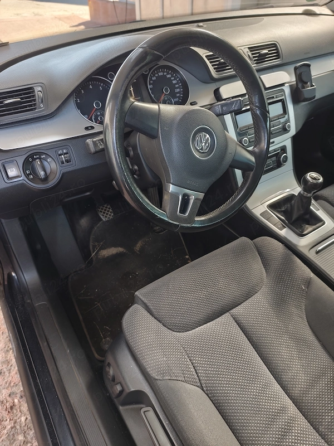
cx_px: 167
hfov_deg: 58.9
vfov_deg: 73.9
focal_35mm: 23
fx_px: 296
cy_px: 223
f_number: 1.65
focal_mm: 6.19
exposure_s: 1/50
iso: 640
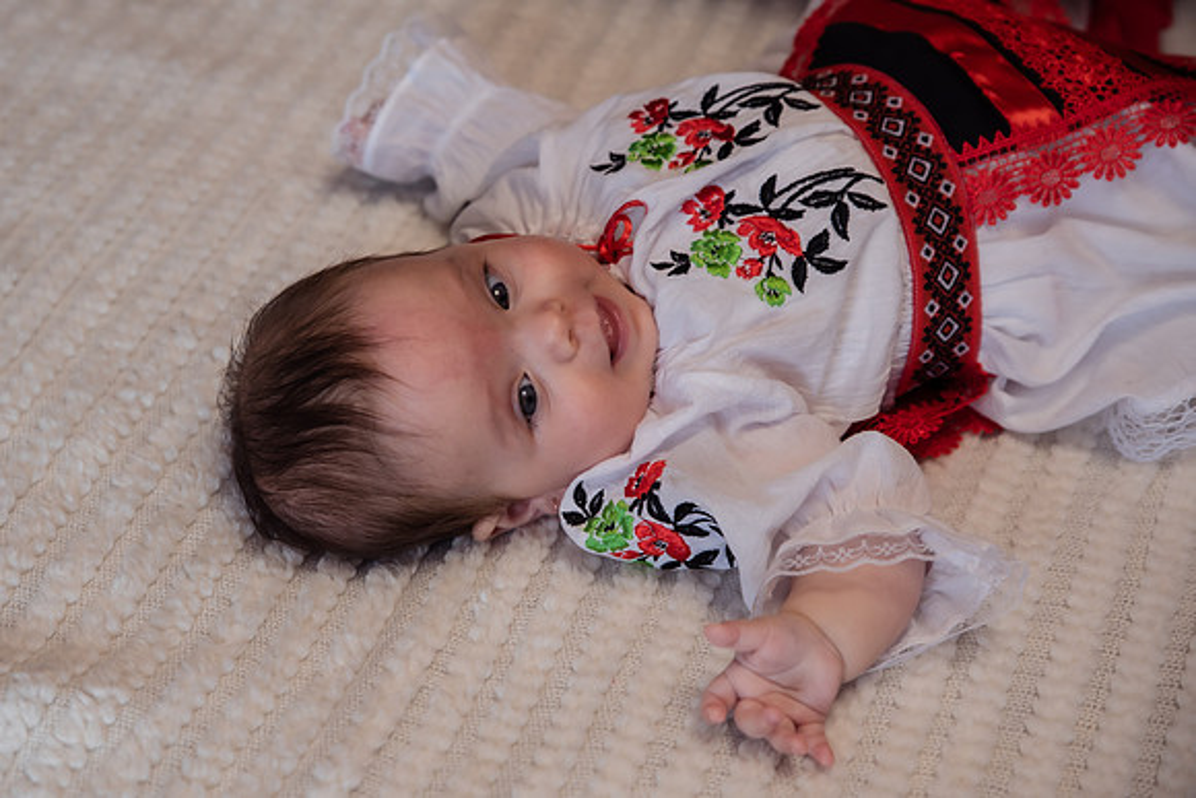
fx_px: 2639
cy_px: 386
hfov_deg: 25.5
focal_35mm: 79
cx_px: 518
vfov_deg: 17.2
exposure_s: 1/200
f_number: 3.2
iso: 400
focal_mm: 70
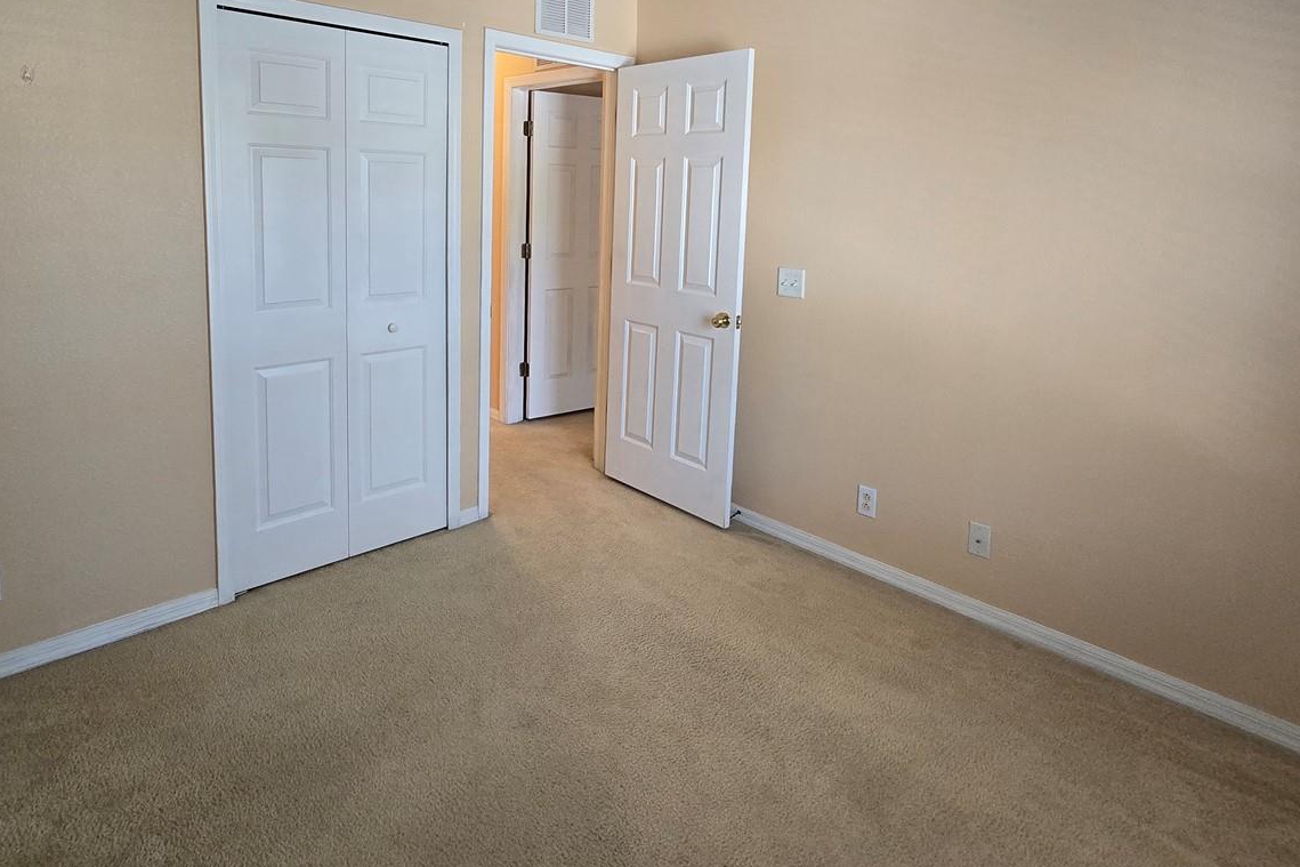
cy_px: 260
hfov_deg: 86.5
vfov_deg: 62.2
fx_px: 686
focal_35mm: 19
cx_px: 570
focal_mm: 2.2
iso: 250
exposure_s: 1/60
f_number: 2.2
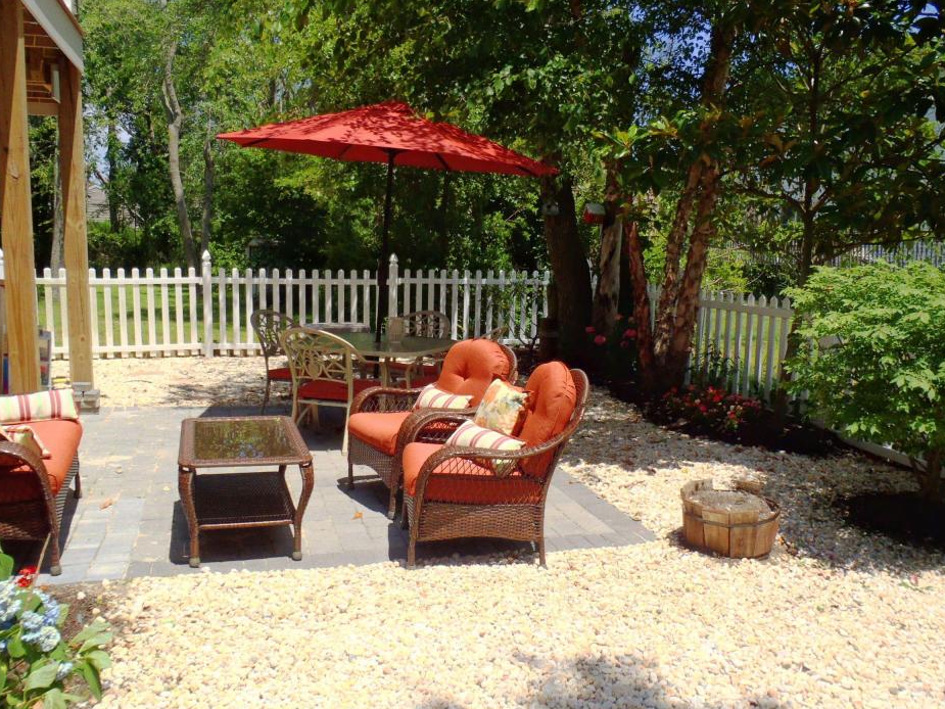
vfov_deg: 45.4
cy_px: 374
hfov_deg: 58.3
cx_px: 498
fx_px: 846
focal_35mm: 31
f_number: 10
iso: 80
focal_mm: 5
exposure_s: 1/80
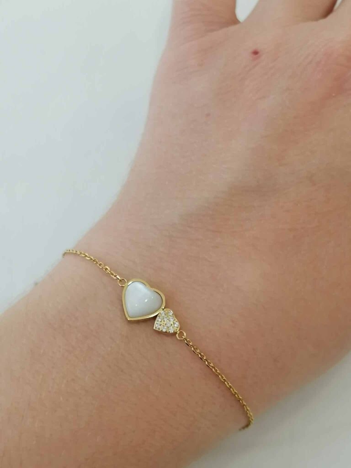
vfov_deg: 30.3
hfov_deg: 22.9
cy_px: 234
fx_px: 865
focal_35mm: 64
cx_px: 176
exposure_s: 1/50
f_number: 1.8
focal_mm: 4.75
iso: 80
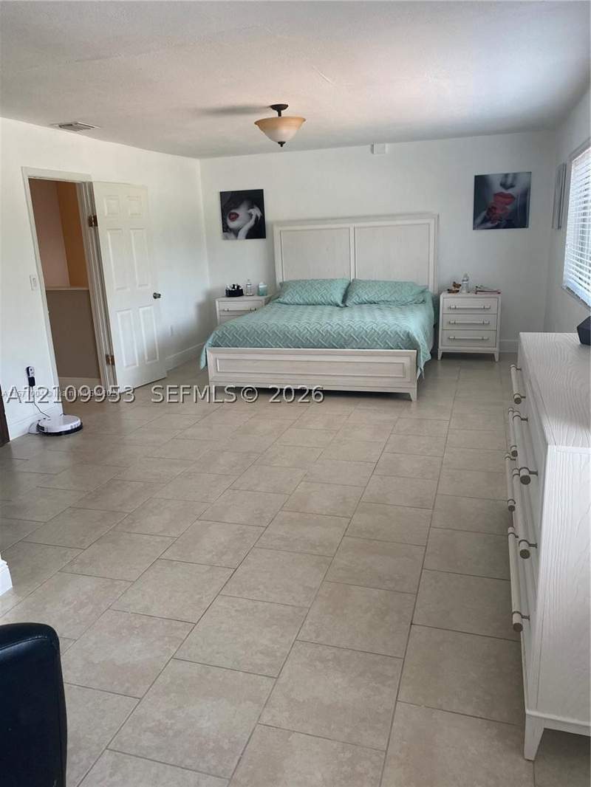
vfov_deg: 67.3
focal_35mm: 26
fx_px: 592
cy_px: 394
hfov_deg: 53.1
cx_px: 296
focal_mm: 4.25
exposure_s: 1/120
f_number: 1.8
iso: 125
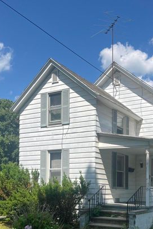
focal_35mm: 44
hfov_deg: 29.8
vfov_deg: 42.4
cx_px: 123
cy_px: 186
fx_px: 281
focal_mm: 5.1
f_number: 1.6
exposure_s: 1/3623
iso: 50
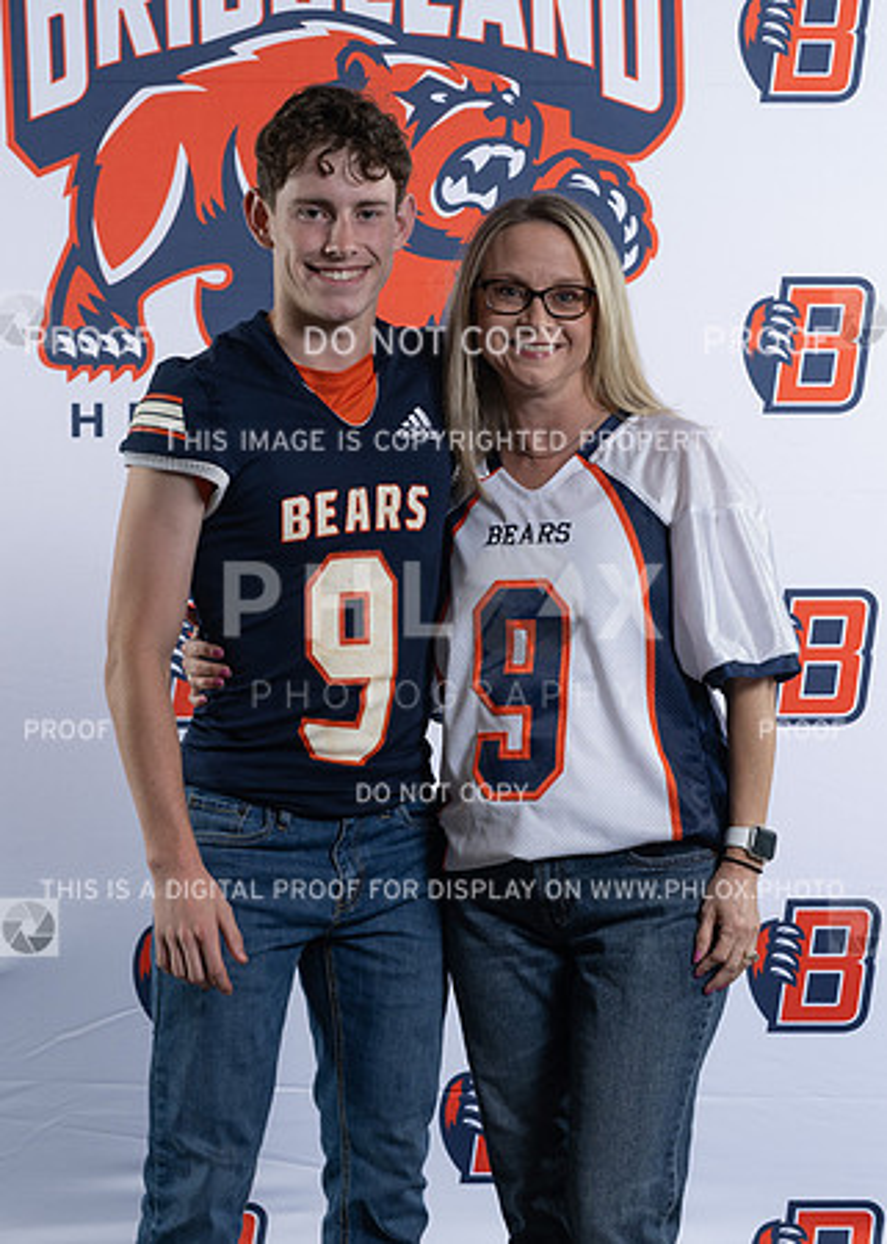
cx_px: 353
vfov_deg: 19.2
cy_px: 519
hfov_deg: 13.7
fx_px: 3678
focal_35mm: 104
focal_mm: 50
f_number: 8
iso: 250
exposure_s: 1/100
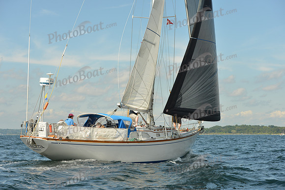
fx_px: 633
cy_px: 95
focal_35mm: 80
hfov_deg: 25.4
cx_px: 142
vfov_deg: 17.1
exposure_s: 1/1250
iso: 320
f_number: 8
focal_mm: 80
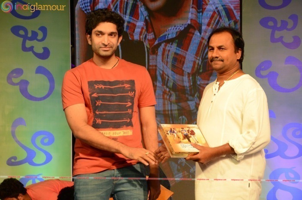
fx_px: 879
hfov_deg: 19.5
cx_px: 151
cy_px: 100
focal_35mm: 105
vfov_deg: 13.0
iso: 1000
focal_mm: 70
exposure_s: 1/125
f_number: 7.1
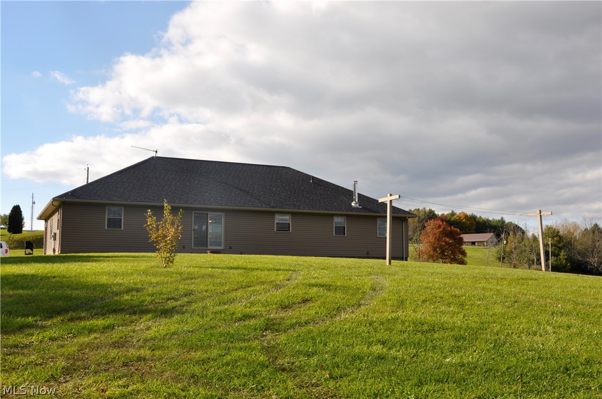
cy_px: 200
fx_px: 601
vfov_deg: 36.8
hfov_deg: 53.2
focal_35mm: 36
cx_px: 301
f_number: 11
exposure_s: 1/200
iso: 200
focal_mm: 24
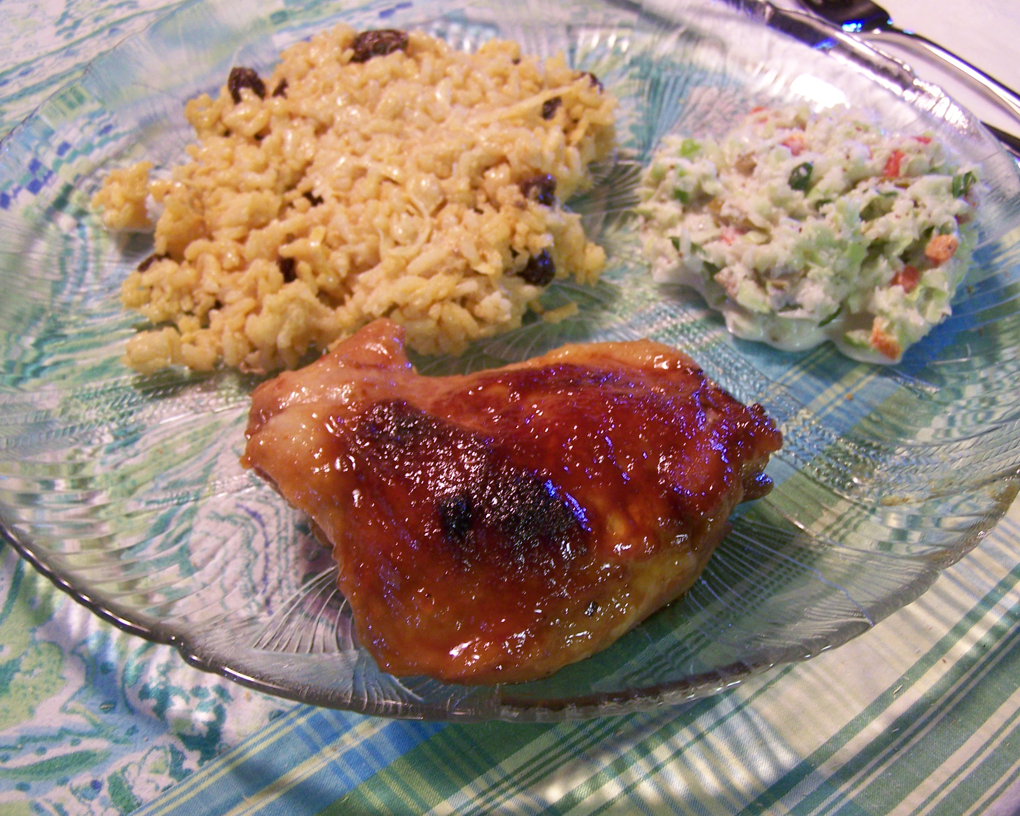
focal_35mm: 43
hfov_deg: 42.8
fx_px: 1298
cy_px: 421
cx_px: 587
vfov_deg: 34.9
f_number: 2.8
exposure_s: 1/10
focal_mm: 6.3
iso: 160
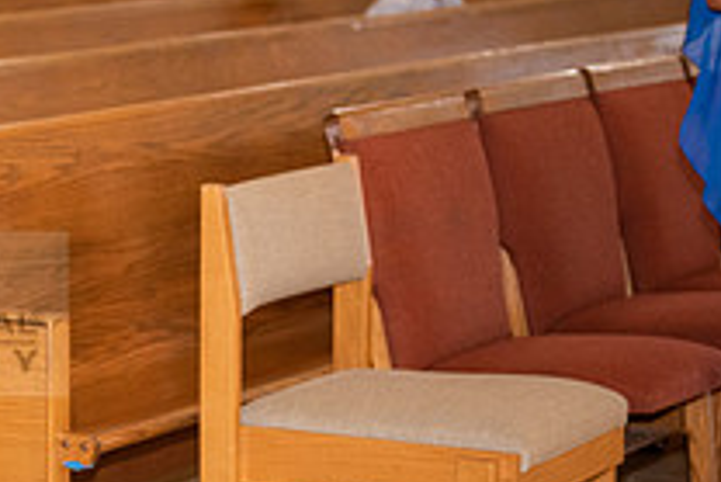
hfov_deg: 12.7
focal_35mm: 156
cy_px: 314
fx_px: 3126
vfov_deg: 8.8
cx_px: -225
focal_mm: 56
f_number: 2.8
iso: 1000
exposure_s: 1/160
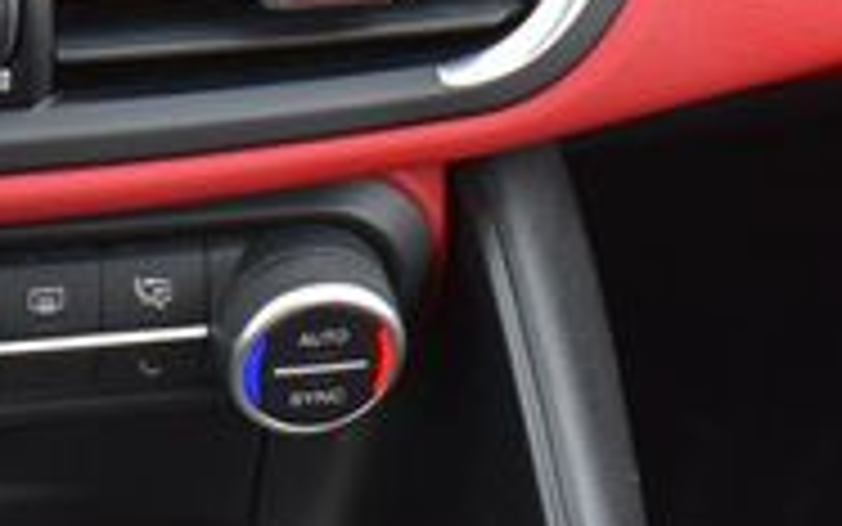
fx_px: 2519
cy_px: -328
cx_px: 99
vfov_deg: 11.3
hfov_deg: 18.7
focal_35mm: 110
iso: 400
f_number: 6.3
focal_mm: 21
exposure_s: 1/15
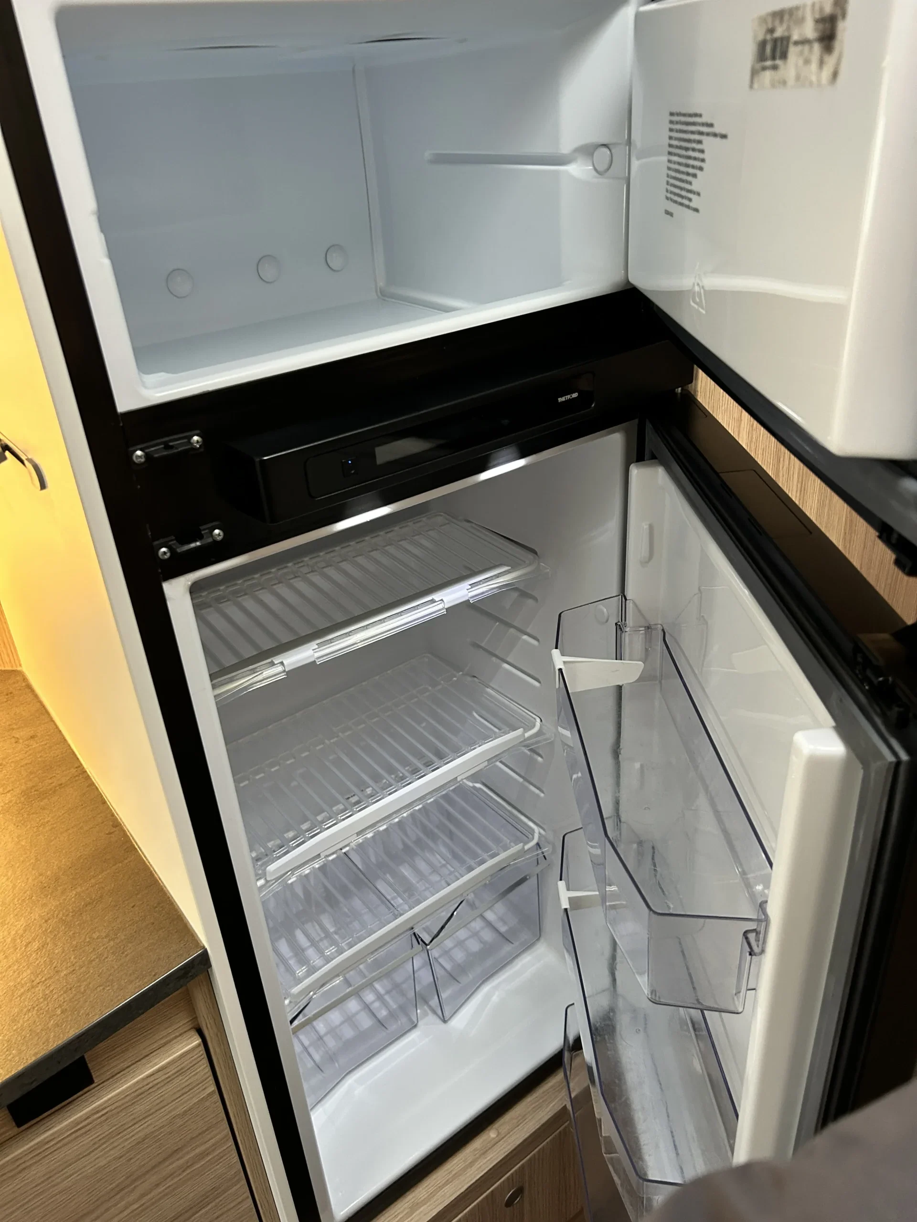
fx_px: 918
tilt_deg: -27.8
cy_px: 611
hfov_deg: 53.1
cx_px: 458
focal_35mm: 26
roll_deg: +1.8
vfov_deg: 67.3
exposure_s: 1/59
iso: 250
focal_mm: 5.7
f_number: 1.5
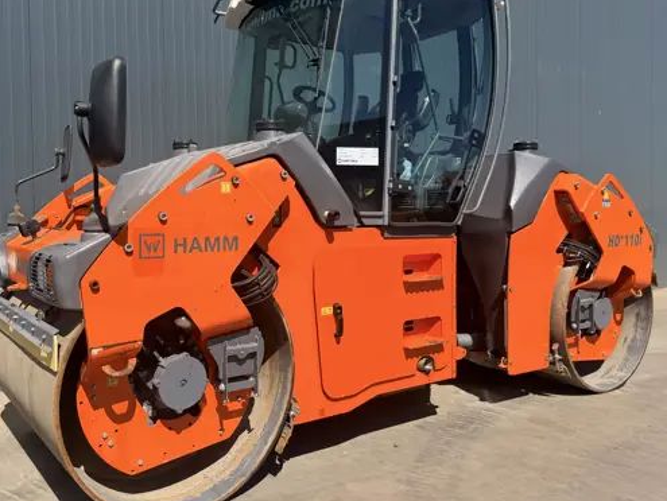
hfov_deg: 58.0
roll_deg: +0.1
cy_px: 233
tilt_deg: -1.8
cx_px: 279
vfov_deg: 45.5
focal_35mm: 31
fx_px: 598
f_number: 1.78
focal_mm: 6.76
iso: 80
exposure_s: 1/4405
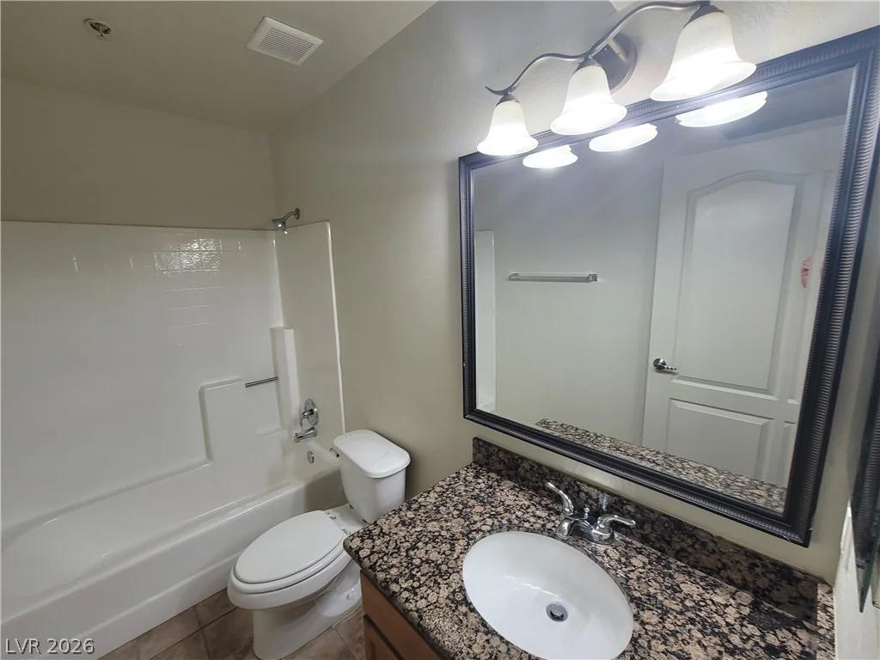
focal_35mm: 13
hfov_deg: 106.2
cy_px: 330
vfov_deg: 89.9
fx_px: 330
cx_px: 440
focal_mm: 2.2
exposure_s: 1/60
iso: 100
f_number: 2.2
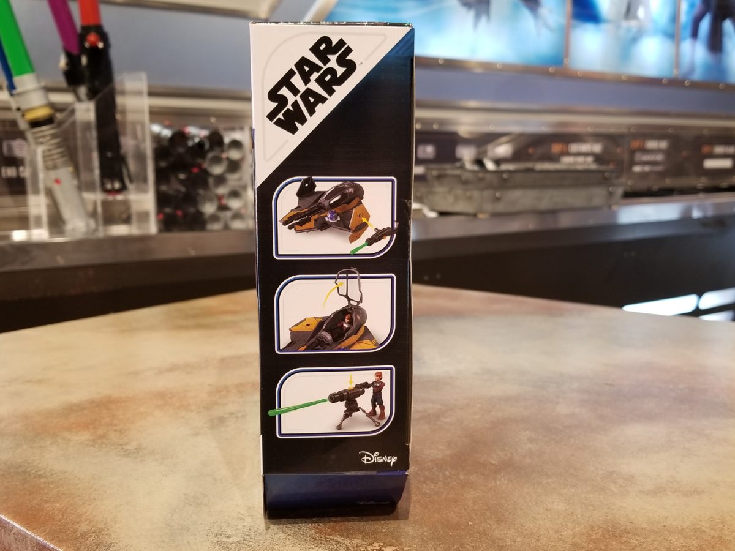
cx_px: 368
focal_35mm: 26
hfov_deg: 67.3
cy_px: 276
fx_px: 552
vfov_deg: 53.1
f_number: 1.7
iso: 160
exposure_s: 1/30
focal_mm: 4.25
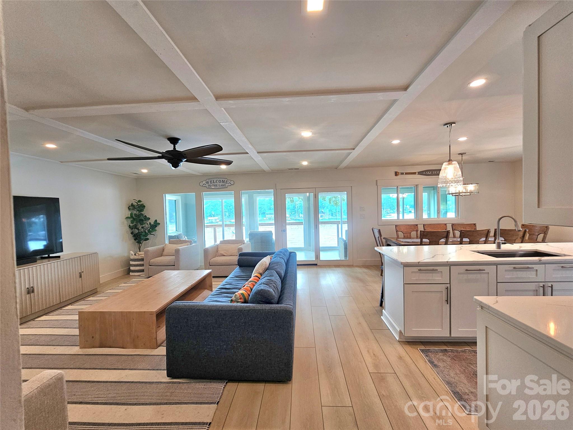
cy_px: 215
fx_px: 215
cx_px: 286
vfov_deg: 89.9
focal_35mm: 13
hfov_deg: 106.2
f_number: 2.2
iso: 64
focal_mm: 2.2
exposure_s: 1/60.2
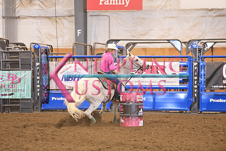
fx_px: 1256
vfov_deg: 6.9
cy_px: 76
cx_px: 113
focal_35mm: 200
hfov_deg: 10.3
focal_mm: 200
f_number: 3.5
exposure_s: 1/250
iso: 2500
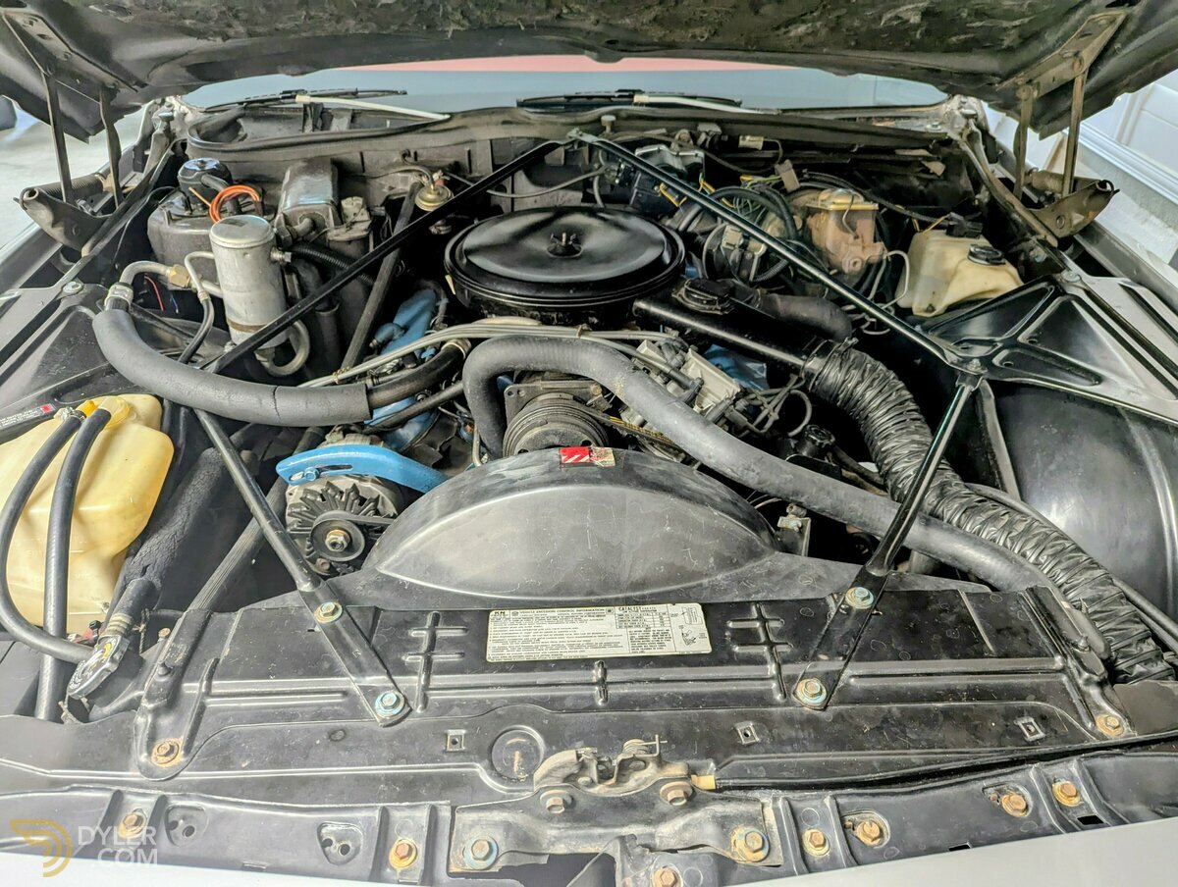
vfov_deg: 57.0
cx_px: 589
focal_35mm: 24
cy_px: 444
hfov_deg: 71.5
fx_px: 818
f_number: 1.85
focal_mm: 6.81
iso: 181
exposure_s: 1/24
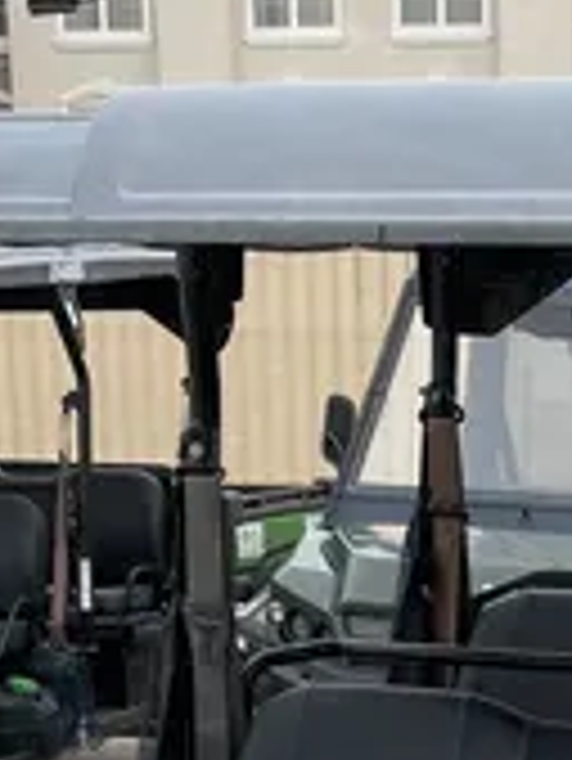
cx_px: 495
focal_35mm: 113
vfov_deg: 15.6
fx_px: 2487
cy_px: 1234
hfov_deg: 13.0
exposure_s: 1/895
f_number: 1.6
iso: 50
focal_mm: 4.2
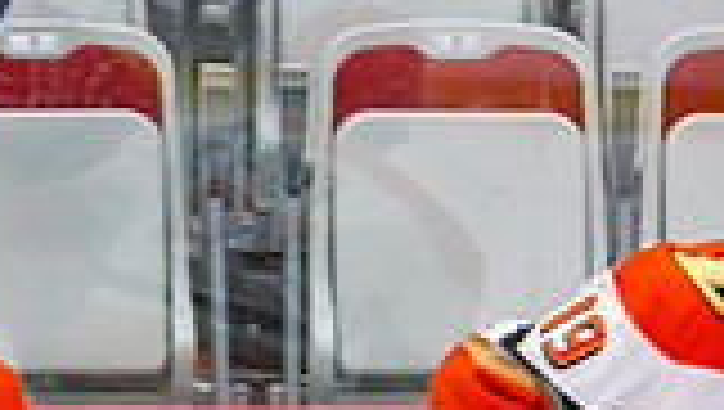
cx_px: 456
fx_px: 21065
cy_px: 907
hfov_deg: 2.0
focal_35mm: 1096
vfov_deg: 1.1
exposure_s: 1/640
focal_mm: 170
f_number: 2.8
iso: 800
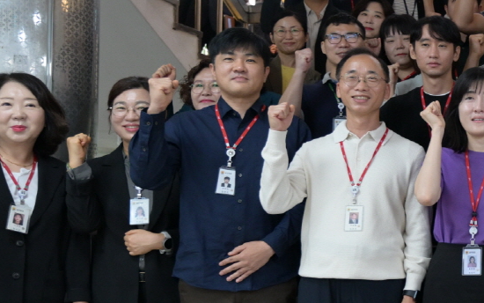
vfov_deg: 21.1
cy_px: 178
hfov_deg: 27.9
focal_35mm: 62
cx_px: 619
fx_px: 814
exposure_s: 1/200
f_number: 2.8
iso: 1250
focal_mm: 18.5
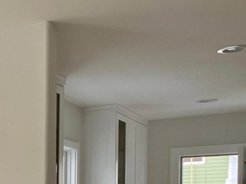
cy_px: 242
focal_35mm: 75
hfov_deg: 23.5
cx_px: -57
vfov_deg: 18.2
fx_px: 533
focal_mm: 4.25
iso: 32
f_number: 1.8
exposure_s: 1/262
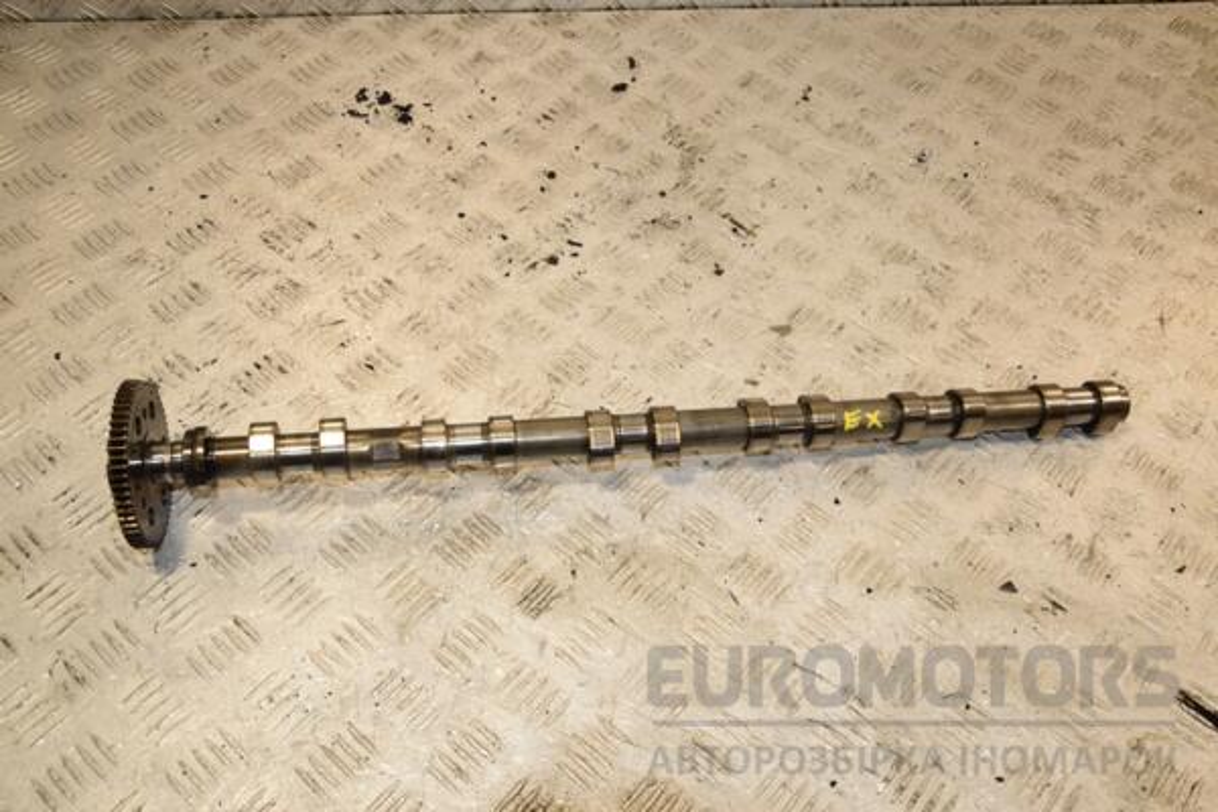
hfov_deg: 57.2
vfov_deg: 40.0
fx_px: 1116
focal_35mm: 33
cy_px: 406
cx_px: 609
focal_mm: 22
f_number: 10
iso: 800
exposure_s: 1/200
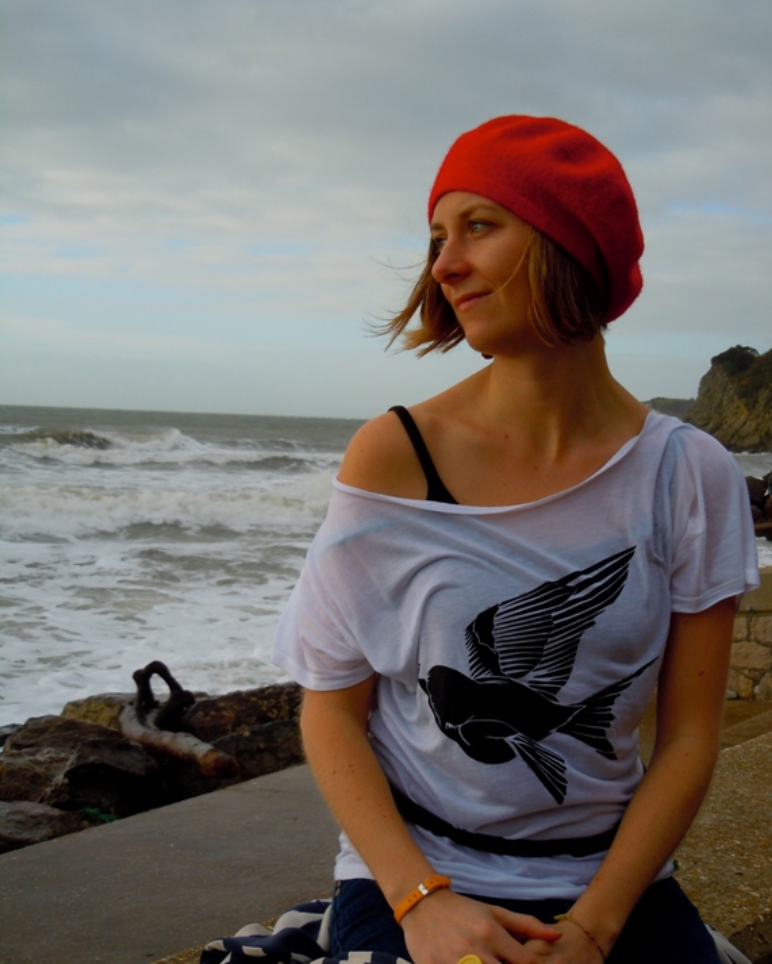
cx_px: 391
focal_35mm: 55
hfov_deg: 27.6
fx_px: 1570
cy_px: 508
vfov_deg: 34.1
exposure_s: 1/800
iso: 100
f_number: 3.9
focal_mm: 9.3
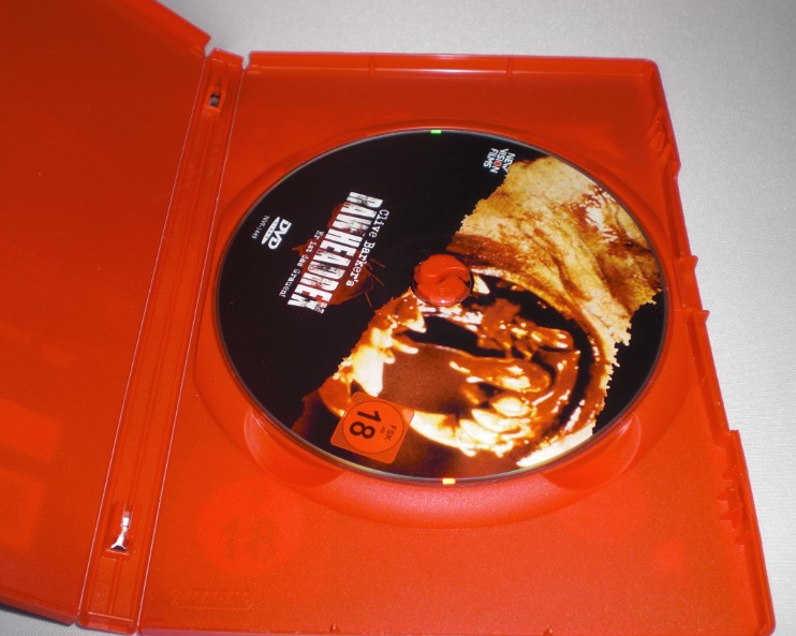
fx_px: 942
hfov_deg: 45.8
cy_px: 315
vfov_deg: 37.3
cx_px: 413
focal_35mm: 40
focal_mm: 6.3
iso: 64
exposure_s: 1/60
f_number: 3.1
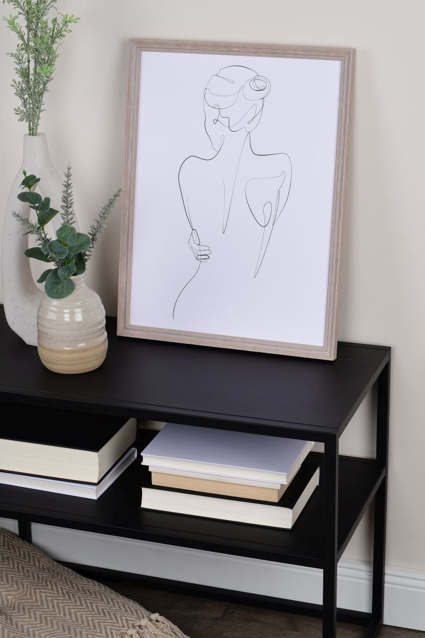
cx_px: 209
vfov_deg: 26.0
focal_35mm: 78
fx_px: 1382
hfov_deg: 17.5
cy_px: 321
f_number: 10
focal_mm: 50
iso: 400
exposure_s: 1/100
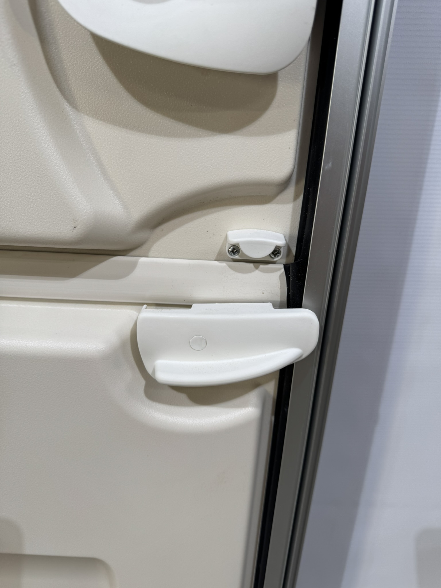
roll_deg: -3.2
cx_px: 220
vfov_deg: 71.6
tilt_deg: -25.6
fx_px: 408
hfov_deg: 56.8
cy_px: 294
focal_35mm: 24
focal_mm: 6.76
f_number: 1.78
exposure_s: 1/213
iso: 64
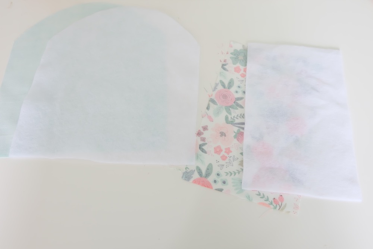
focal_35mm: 30
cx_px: 186
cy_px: 124
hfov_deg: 61.9
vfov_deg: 43.6
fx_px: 311
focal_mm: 20.1
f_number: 4.5
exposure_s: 1/30
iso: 640
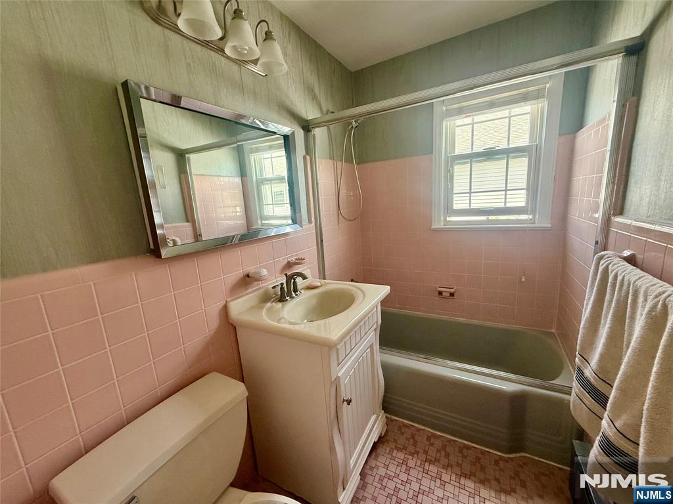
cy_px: 252
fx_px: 272
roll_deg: +4.1
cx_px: 336
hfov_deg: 102.1
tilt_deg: -9.9
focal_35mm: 14
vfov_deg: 85.7
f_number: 2.2
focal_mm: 2.22
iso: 160
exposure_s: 1/99
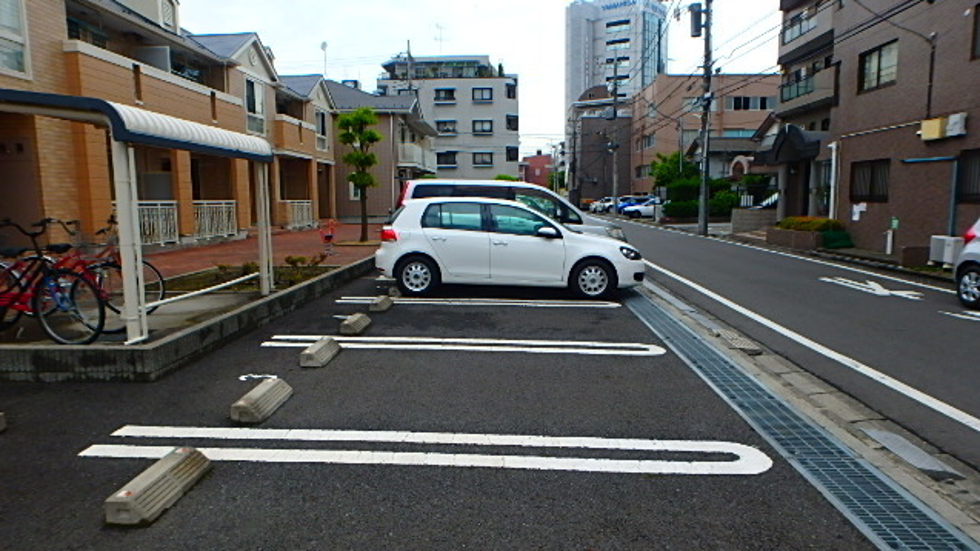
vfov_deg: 49.5
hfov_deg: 78.7
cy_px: 286
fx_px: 598
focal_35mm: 23
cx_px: 489
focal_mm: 3.7
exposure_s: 1/500
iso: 125
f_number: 3.5
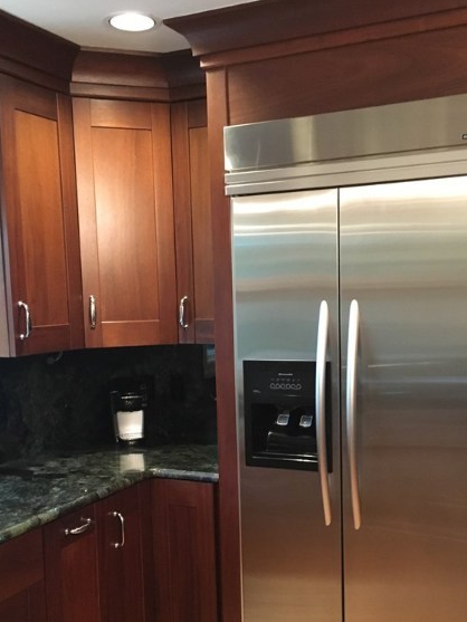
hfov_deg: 36.0
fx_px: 719
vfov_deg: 46.5
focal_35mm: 40
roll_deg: +1.6
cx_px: 242
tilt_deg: -8.1
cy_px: 373
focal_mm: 4.15
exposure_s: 1/15
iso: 250
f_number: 2.2
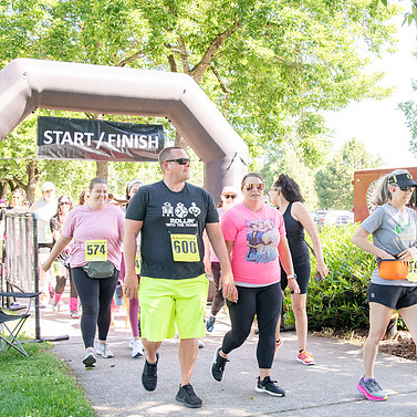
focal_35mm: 47
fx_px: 641
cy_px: 209
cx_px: 243
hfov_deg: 36.0
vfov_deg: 36.1
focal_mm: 24
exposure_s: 1/400
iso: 500
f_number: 3.5
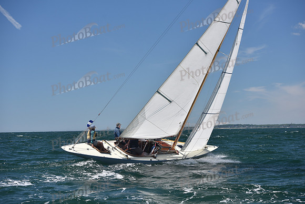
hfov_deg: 28.8
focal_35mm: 70
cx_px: 152
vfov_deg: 19.5
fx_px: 593
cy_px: 102
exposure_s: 1/1000
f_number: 5
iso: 200
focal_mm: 70
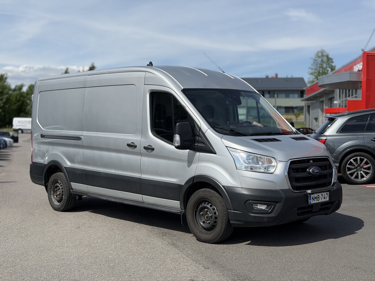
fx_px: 520
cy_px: 140
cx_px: 188
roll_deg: -0.7
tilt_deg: -0.2
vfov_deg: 30.3
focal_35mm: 48
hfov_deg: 39.7
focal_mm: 6.76
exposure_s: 1/6536
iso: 64
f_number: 1.78
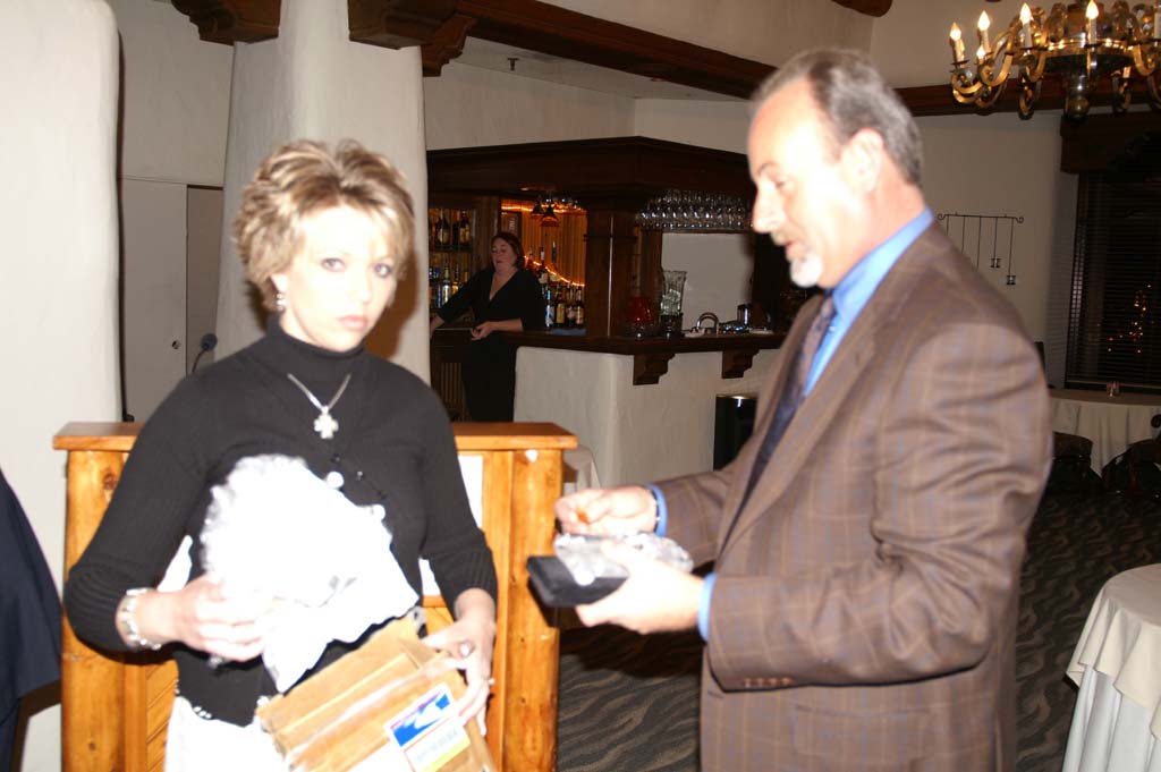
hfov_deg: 53.2
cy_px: 386
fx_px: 1160
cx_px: 580
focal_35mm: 36
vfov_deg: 36.8
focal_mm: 24
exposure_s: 1/60
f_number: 3.5
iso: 200
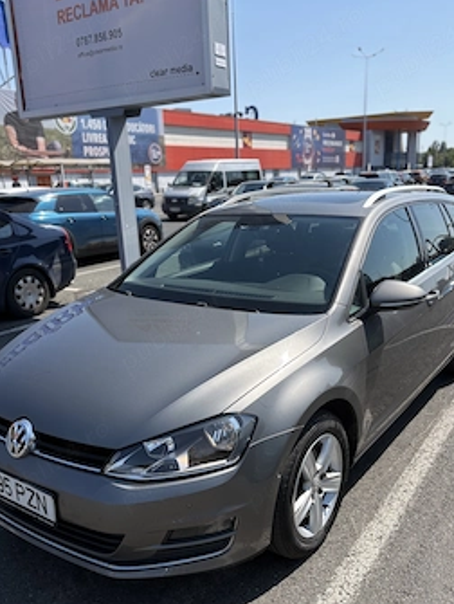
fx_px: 541
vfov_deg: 57.9
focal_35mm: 31
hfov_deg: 45.5
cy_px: 357
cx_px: 241
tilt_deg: -16.6
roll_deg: +2.6
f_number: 1.6
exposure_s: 1/2865
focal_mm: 5.96
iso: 50
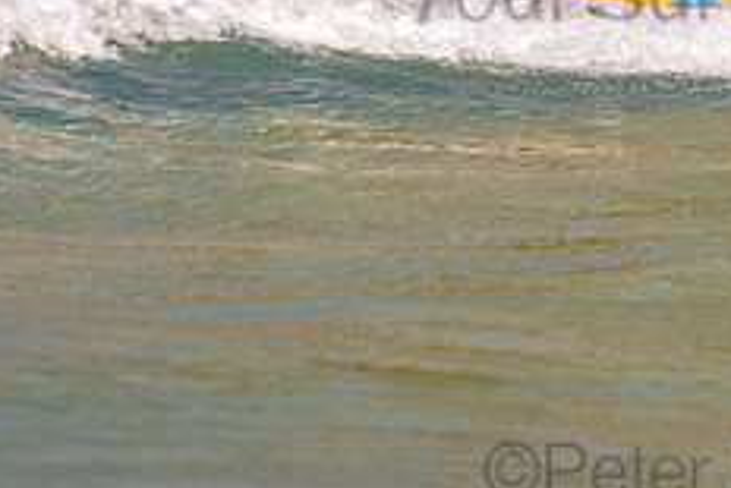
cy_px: -190
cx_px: 533
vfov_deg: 0.9
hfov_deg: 1.3
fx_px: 31147
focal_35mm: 1533
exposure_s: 1/2000
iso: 180
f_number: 5.6
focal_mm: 500
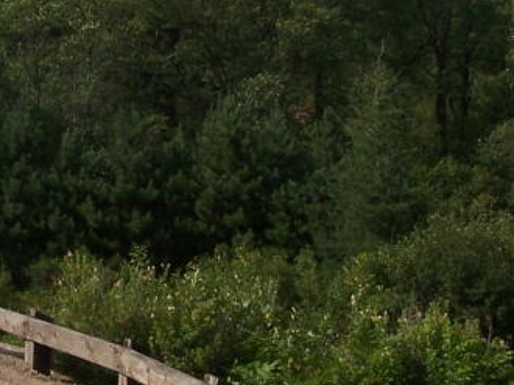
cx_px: 79
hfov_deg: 16.5
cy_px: 94
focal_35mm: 118
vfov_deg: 12.5
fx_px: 1751
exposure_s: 1/640
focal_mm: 6.3
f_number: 5.6
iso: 80
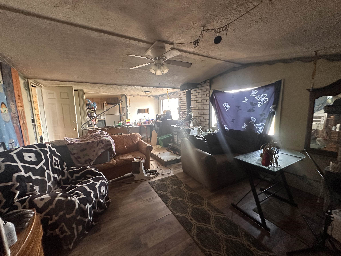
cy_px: 128
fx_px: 138
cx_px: 170
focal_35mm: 14
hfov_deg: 102.1
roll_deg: +1.0
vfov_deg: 85.7
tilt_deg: -5.5
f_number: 2.2
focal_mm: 2.22
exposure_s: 1/72
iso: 320
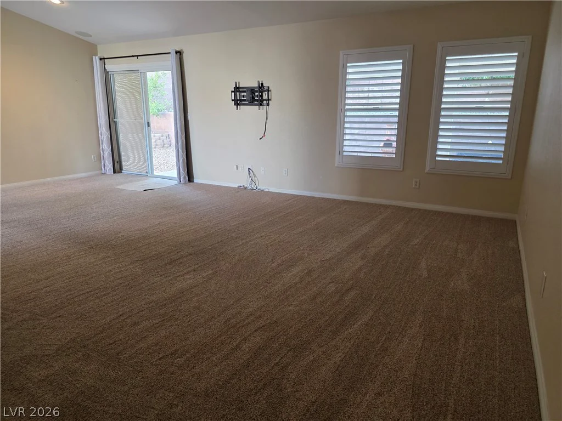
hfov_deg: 73.9
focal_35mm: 23
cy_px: 210
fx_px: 373
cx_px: 281
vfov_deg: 58.9
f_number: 1.7
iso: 400
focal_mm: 6.3
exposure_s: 1/120
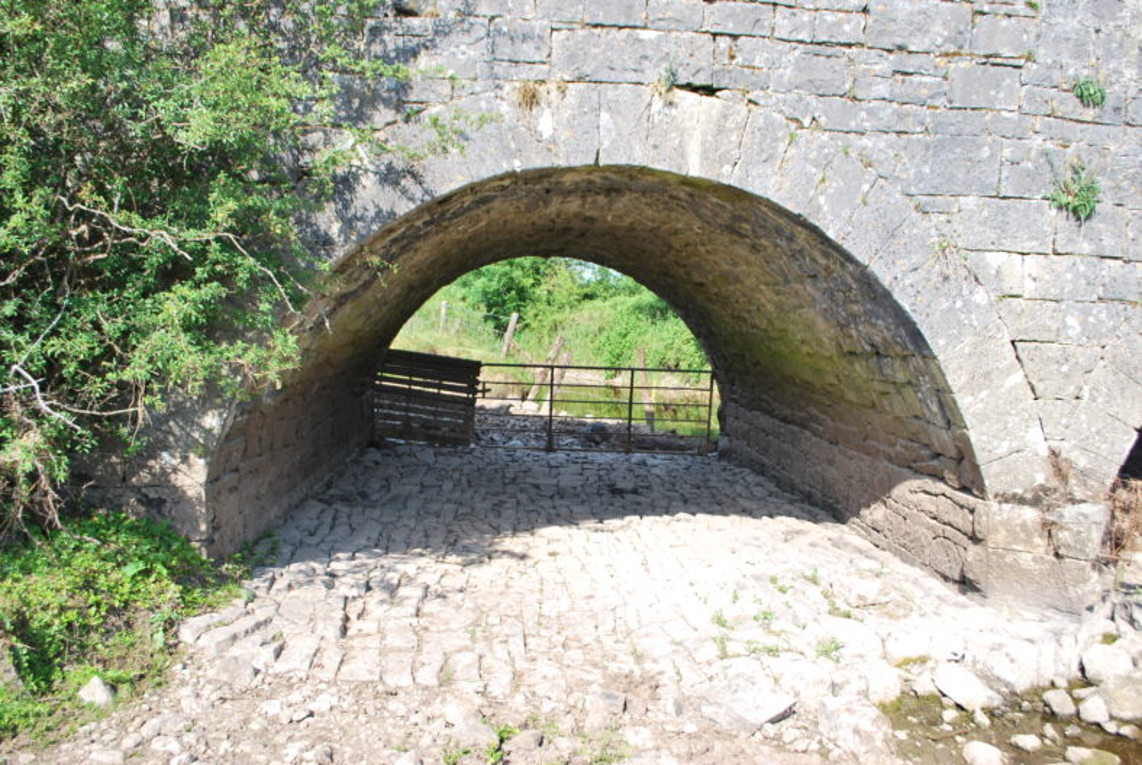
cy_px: 382
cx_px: 571
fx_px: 953
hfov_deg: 61.9
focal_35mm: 30
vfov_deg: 43.7
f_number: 7.1
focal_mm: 20
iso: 100
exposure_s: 1/200
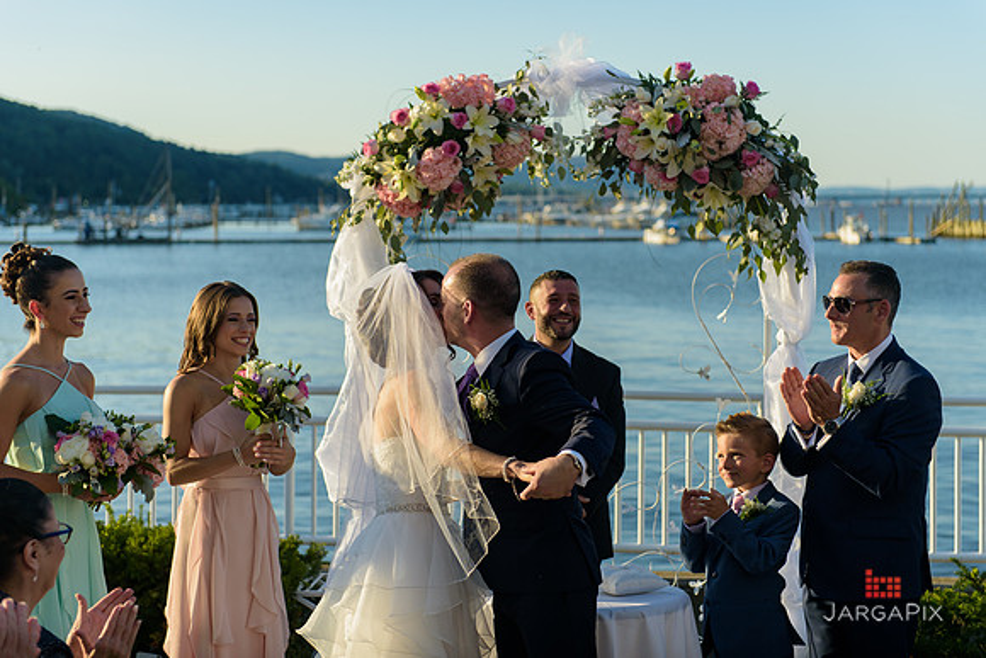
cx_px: 493
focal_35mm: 70
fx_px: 1918
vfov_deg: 19.5
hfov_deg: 28.8
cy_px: 329
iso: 200
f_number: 3.2
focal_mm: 70
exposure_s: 1/1600
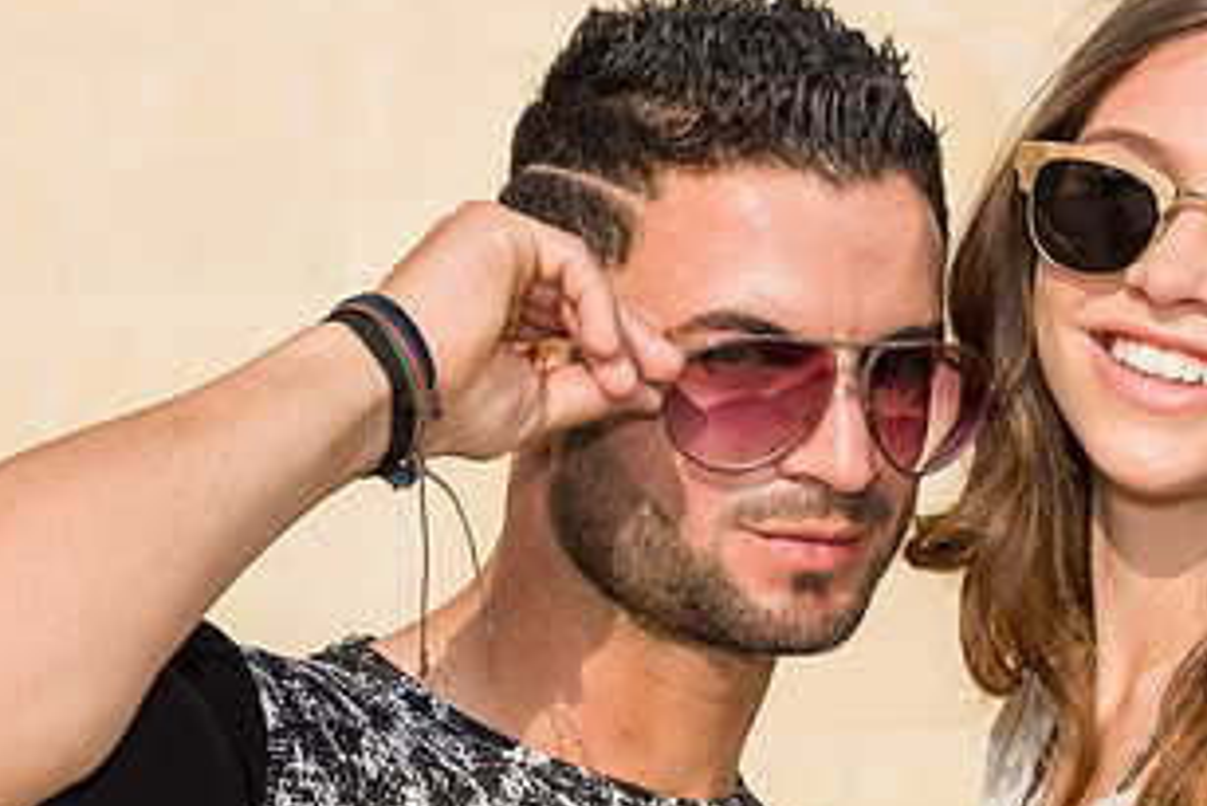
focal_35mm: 117
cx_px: 778
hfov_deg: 17.5
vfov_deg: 11.7
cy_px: 615
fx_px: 3924
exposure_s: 1/250
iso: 100
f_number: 8
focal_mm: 62
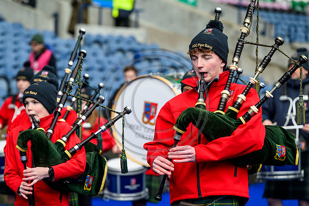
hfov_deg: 11.7
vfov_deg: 7.9
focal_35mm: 175
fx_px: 1502
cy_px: 103
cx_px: 154
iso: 2500
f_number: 5
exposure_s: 1/1600
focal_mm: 175
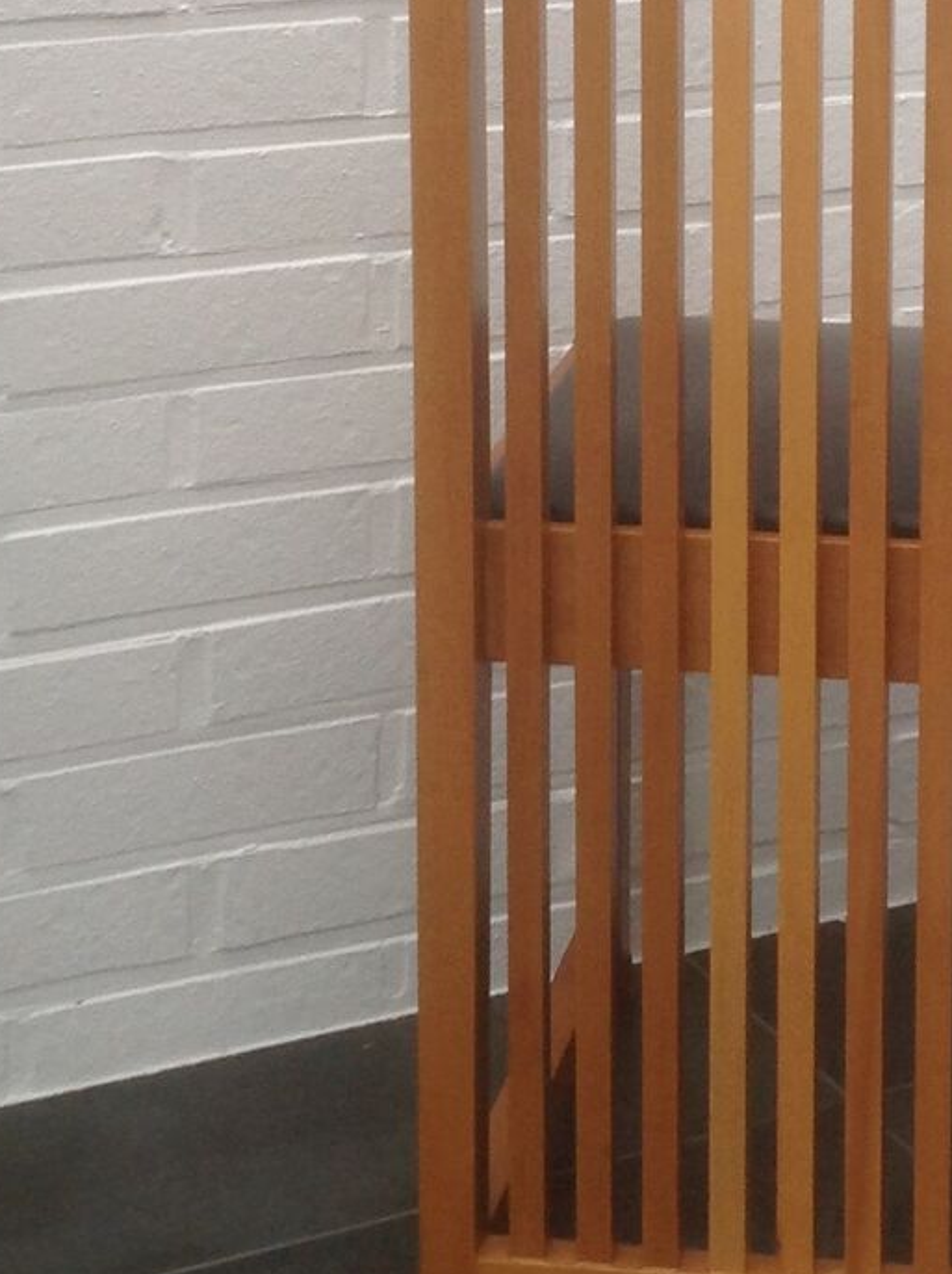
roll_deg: -1.0
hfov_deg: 14.3
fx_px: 3747
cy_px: 32
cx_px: 915
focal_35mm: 102
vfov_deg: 18.8
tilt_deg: -7.4
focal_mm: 4.28
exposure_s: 1/15
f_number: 2.4
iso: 50
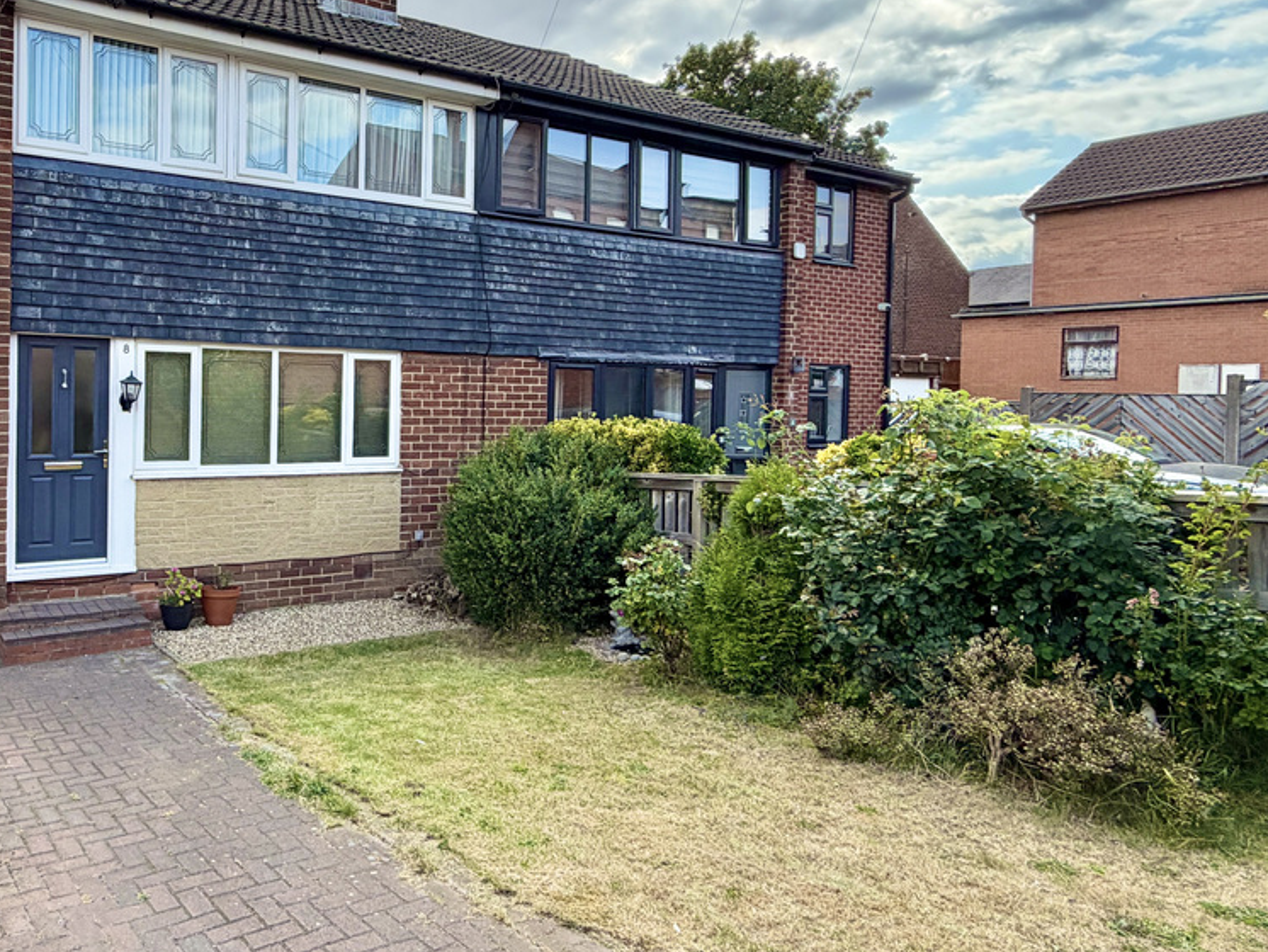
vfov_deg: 54.7
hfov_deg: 64.6
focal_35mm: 25
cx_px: 295
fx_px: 916
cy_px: 408
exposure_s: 1/770
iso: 32
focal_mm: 2.22
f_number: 2.2
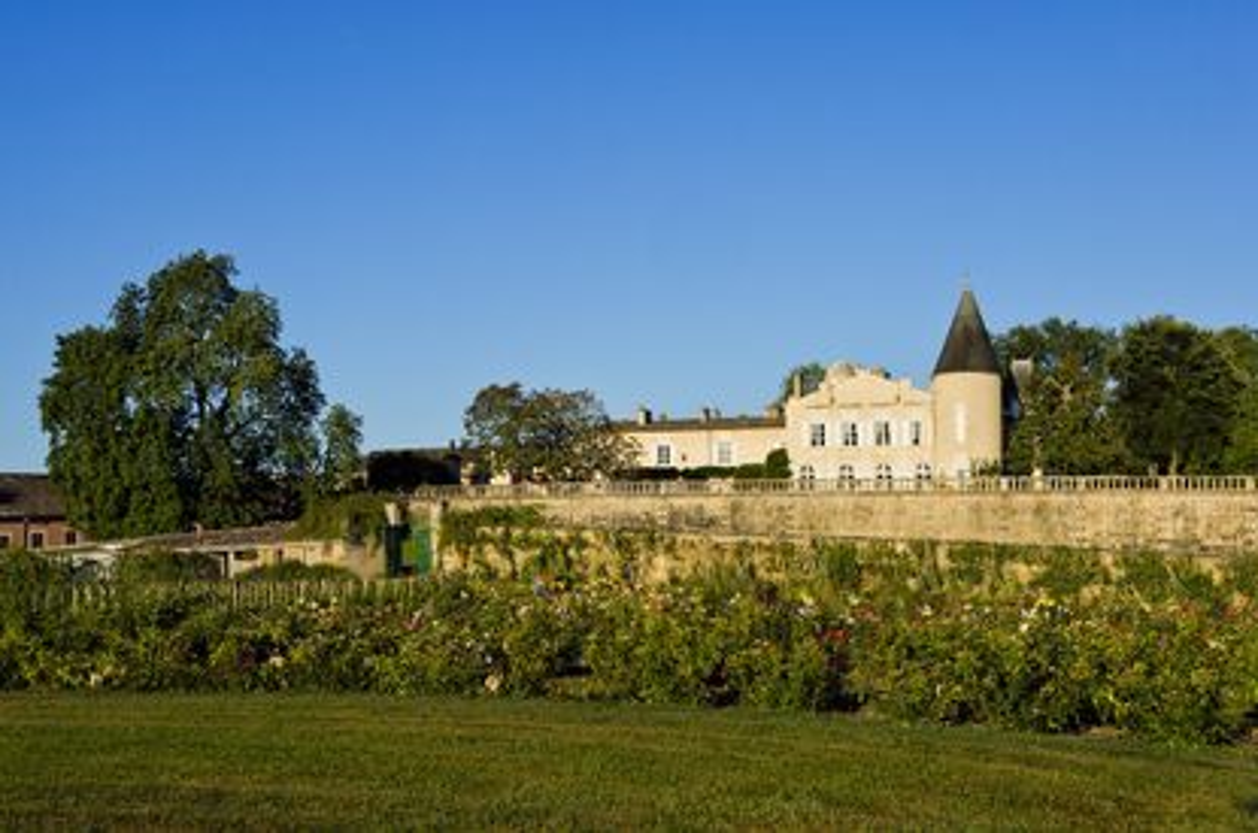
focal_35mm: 48
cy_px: 416
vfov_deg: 28.0
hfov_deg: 41.2
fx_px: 1674
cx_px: 629
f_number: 18
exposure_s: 1/250
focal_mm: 48
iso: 250
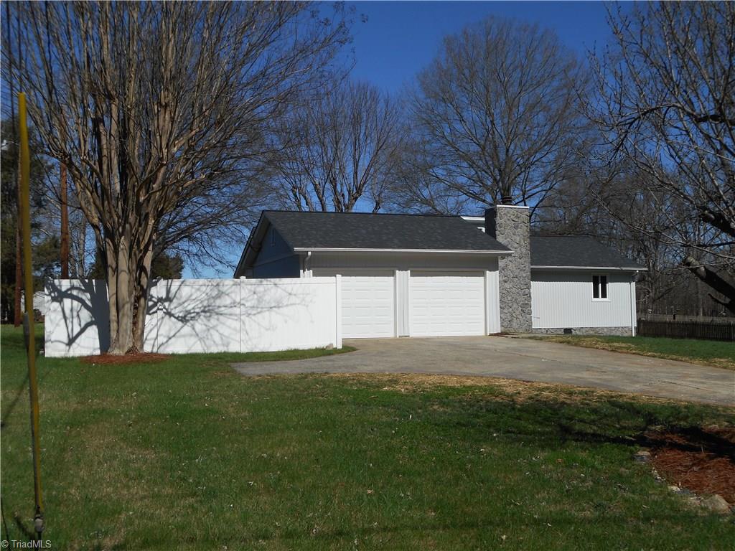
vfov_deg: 36.8
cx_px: 368
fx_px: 828
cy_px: 276
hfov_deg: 47.9
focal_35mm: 39
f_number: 4.5
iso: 80
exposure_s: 1/1000
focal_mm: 6.9
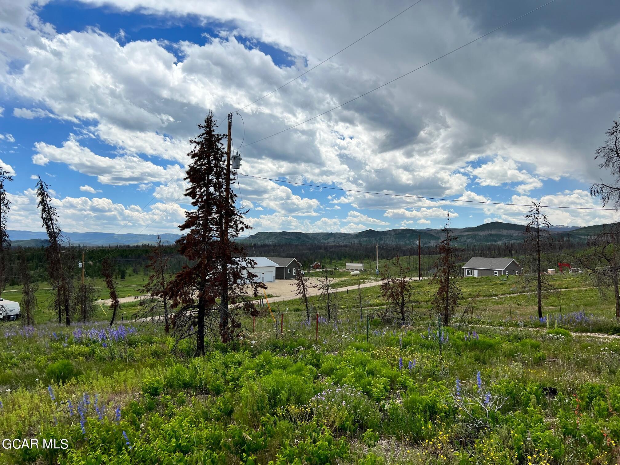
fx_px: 466
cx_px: 310
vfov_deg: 53.1
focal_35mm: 26
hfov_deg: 67.3
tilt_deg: +1.3
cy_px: 232
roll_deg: -0.4
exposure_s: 1/6579
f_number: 1.5
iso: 50
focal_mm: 5.7
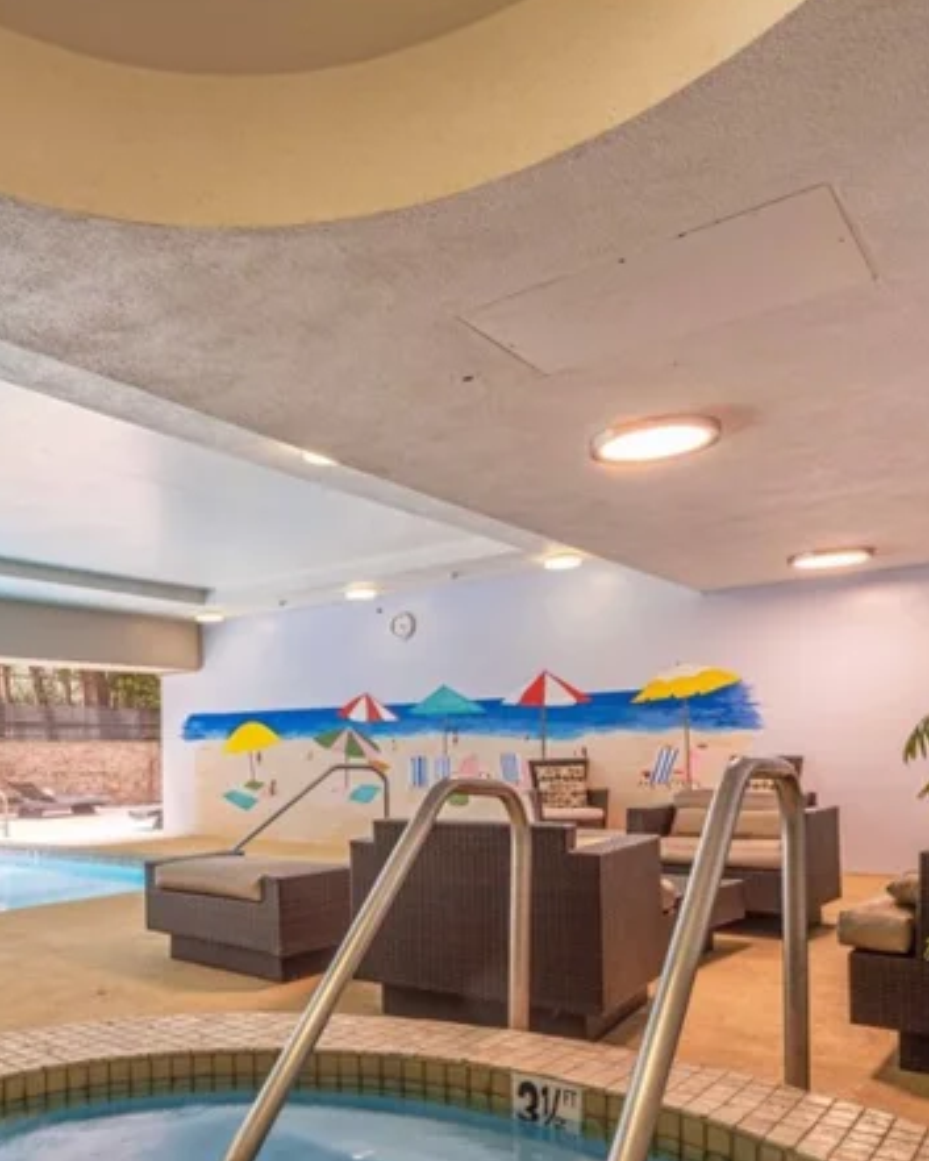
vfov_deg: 67.1
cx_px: 216
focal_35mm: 25
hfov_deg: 53.8
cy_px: 719
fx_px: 859
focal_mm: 14
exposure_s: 1/3
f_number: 10
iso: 100
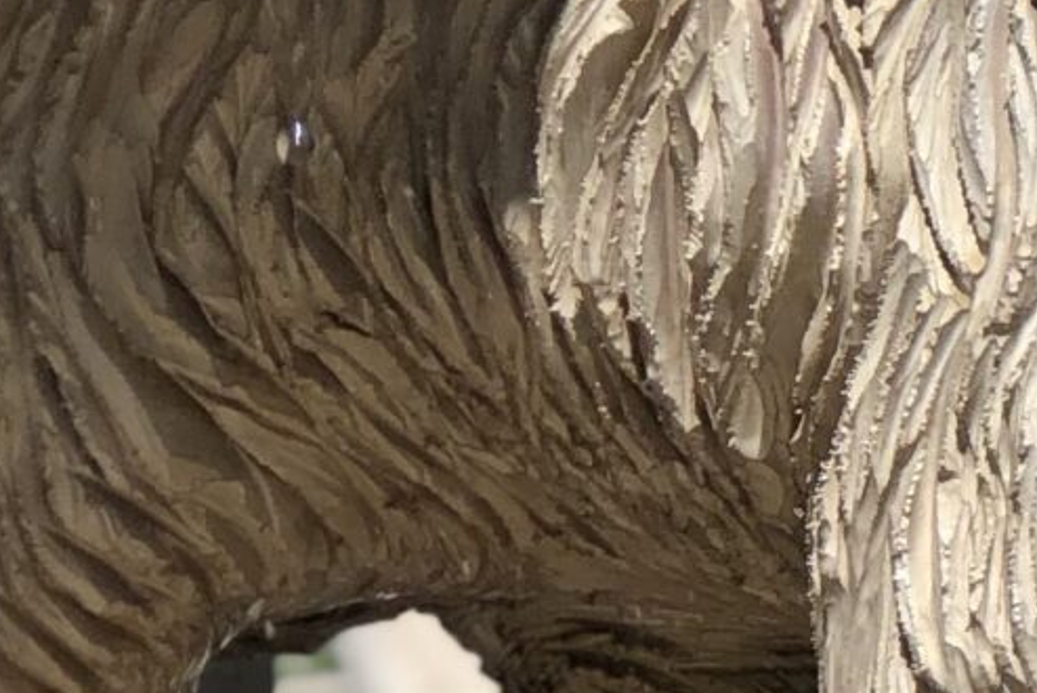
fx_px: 8848
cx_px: 1986
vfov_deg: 4.5
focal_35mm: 307
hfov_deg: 6.5
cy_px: 349
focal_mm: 6.6
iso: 20
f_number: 2.8
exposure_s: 1/1171
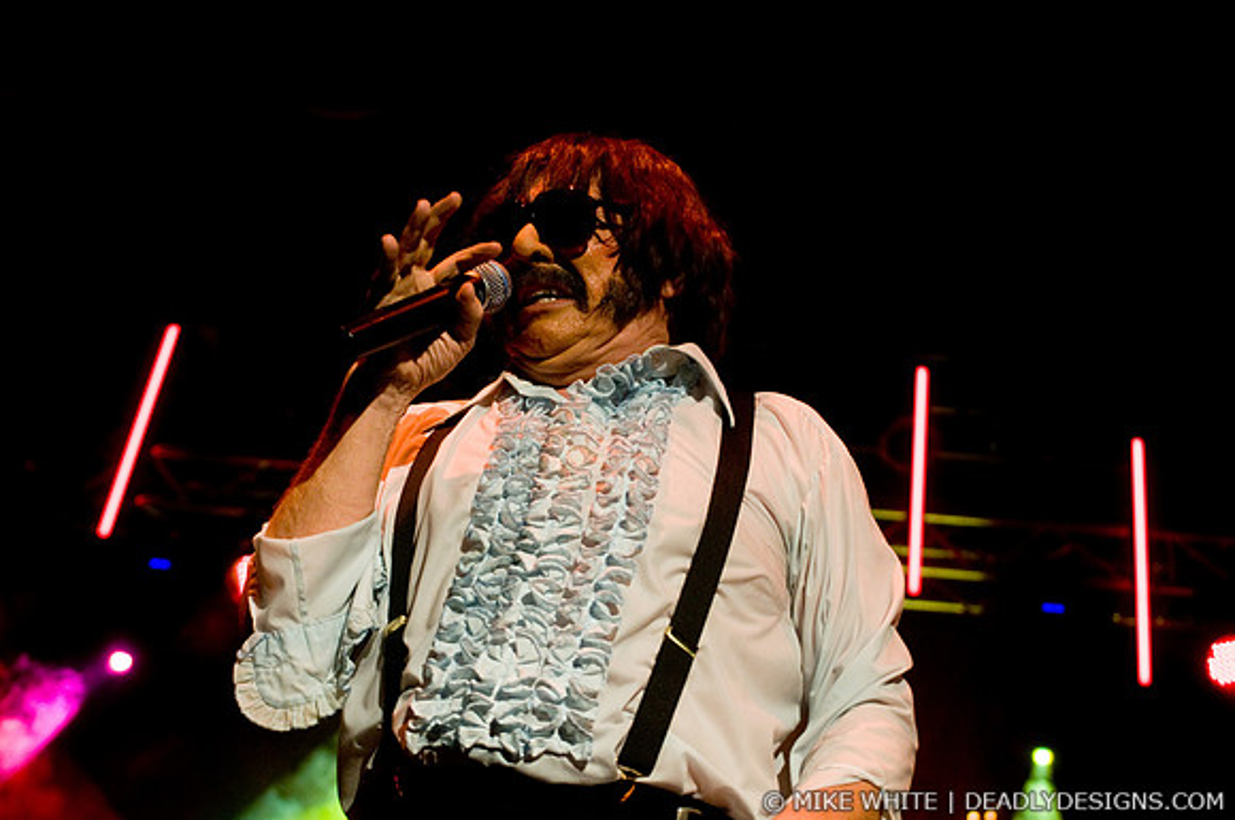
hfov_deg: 37.9
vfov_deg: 25.7
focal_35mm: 52
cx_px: 618
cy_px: 410
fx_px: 1799
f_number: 2.8
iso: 640
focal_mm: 35
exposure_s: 1/125
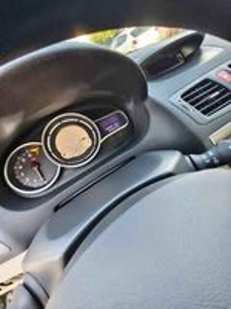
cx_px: 116
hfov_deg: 81.7
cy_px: 154
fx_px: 133
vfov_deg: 98.2
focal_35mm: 15
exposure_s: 1/50
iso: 400
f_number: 2.2
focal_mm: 1.67
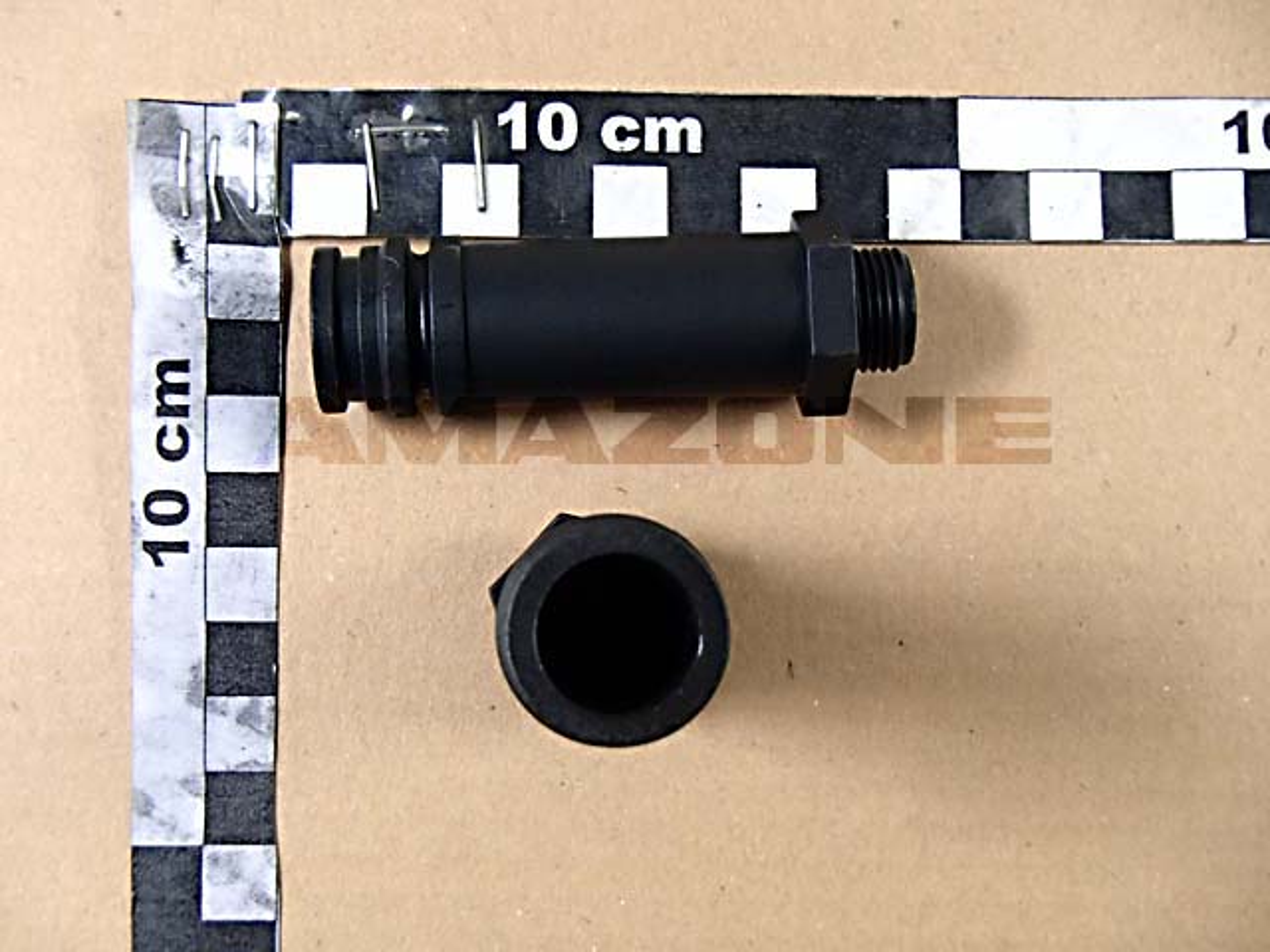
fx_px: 1798
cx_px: 635
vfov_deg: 29.7
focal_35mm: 49
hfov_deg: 38.9
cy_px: 476
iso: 500
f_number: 4.9
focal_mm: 8.8
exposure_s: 1/50
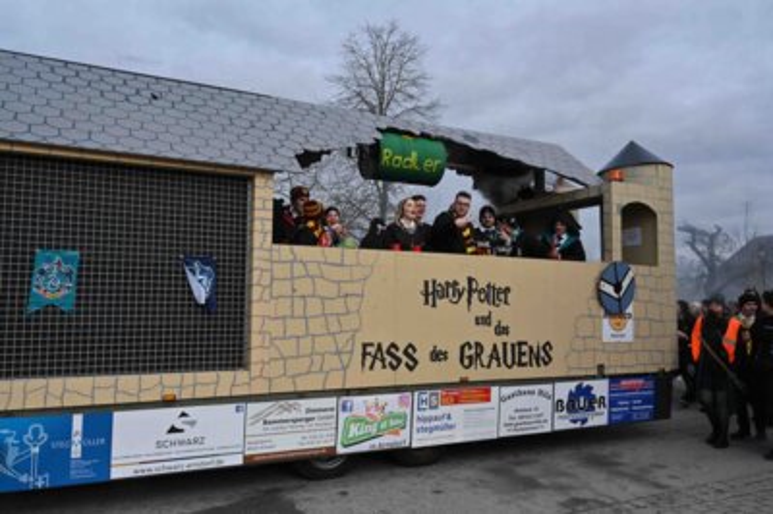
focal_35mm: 30
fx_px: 654
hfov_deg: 61.1
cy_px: 257
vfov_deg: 42.9
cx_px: 386
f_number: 16
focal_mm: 30.5
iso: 2500
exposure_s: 1/1000
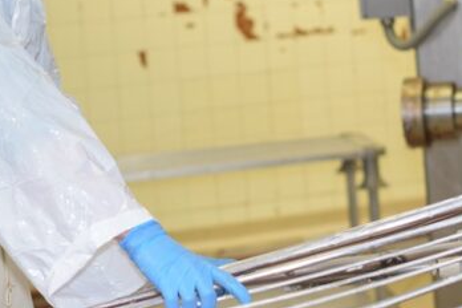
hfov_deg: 13.9
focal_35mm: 147
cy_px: 125
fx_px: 1886
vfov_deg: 9.3
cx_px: 139
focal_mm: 50
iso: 400
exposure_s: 1/60
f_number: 3.2
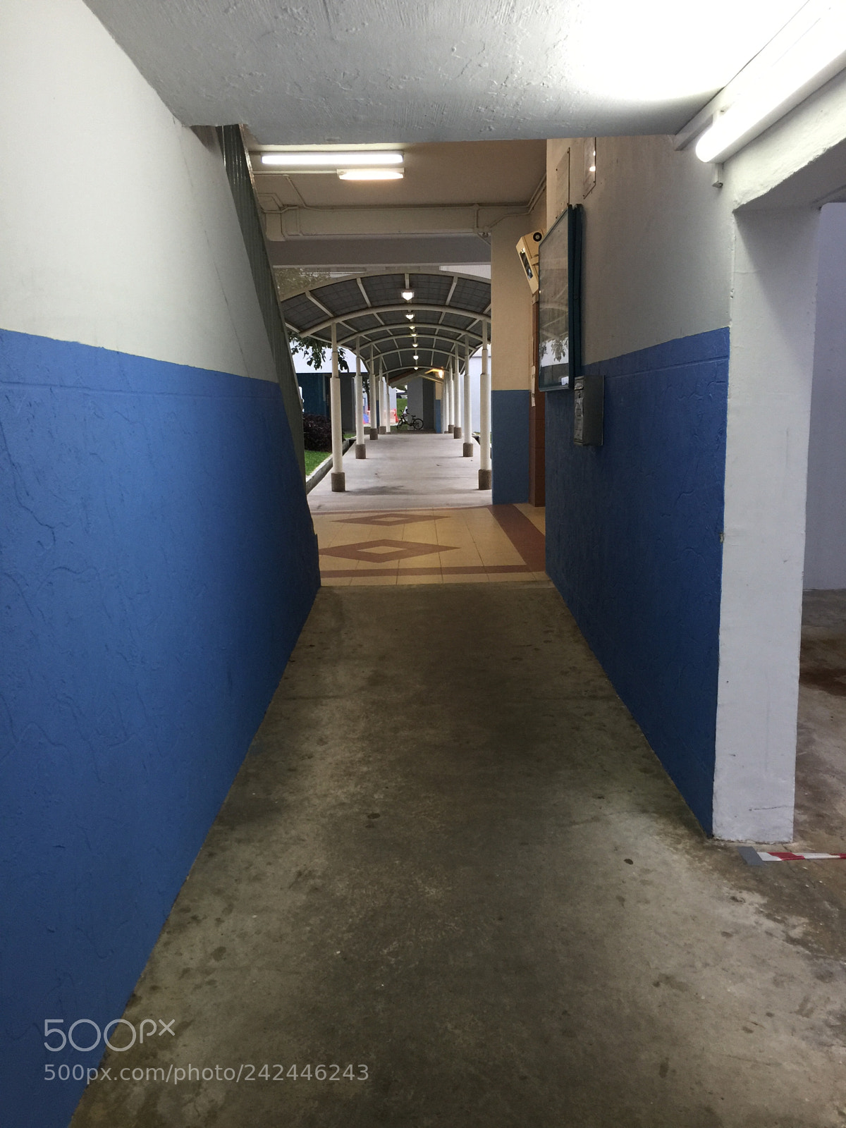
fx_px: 945
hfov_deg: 48.2
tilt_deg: -9.4
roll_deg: +0.7
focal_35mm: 29
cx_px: 423
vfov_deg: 61.7
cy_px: 564
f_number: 2.2
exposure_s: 1/17
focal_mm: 4.15
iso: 80
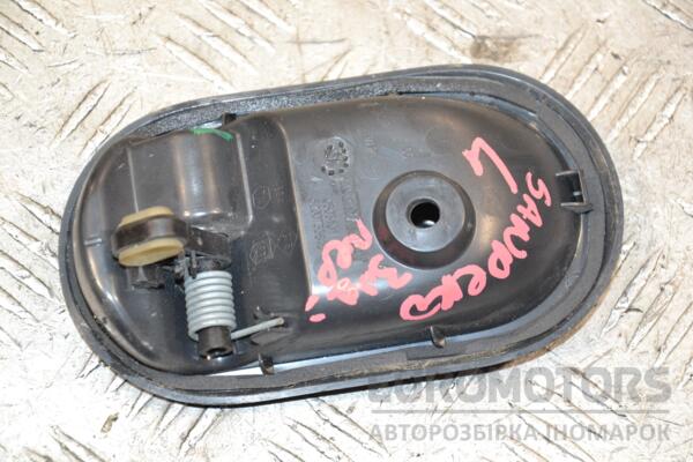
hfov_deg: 14.9
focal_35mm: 138
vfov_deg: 9.9
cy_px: 231
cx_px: 346
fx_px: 2656
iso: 800
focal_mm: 92
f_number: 5.6
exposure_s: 1/125
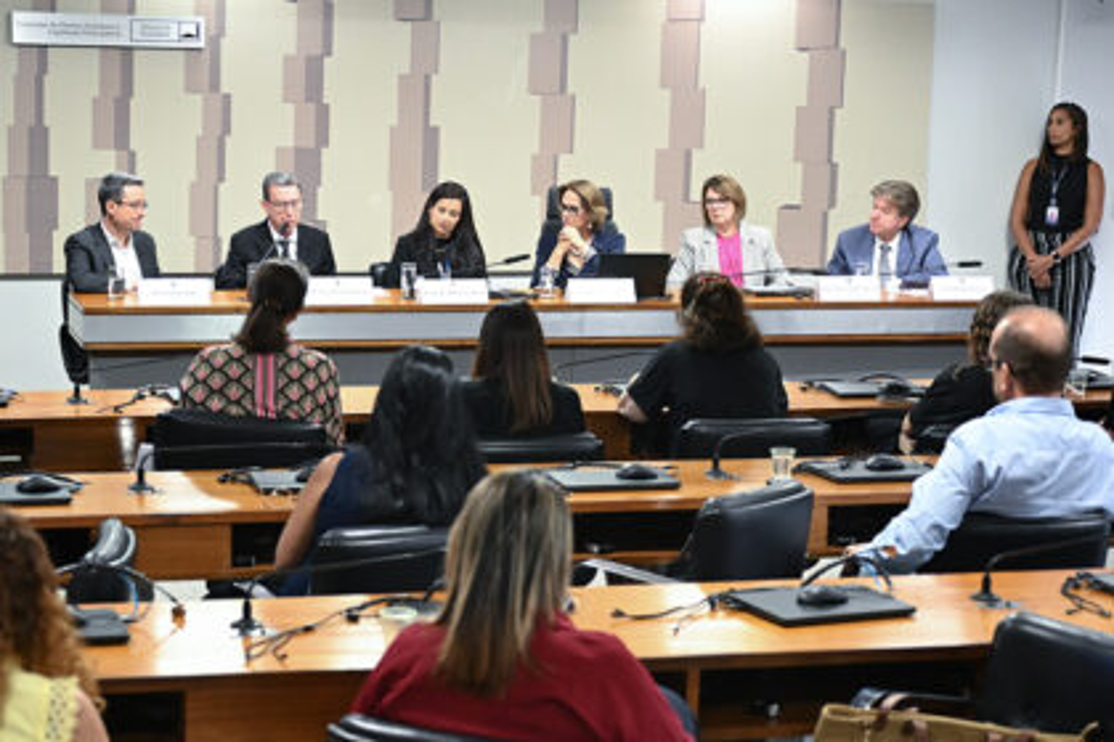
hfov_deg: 34.5
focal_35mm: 58
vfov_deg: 23.4
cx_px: 557
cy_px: 371
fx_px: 1795
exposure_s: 1/100
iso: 1250
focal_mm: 39
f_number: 2.8
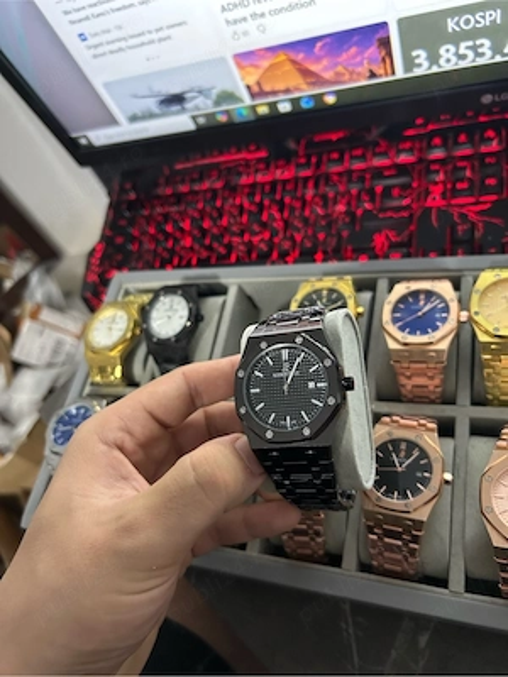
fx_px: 509
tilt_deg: -49.6
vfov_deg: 67.3
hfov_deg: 53.1
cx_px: 254
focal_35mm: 26
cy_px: 338
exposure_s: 1/40
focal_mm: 5.7
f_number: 1.5
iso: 500
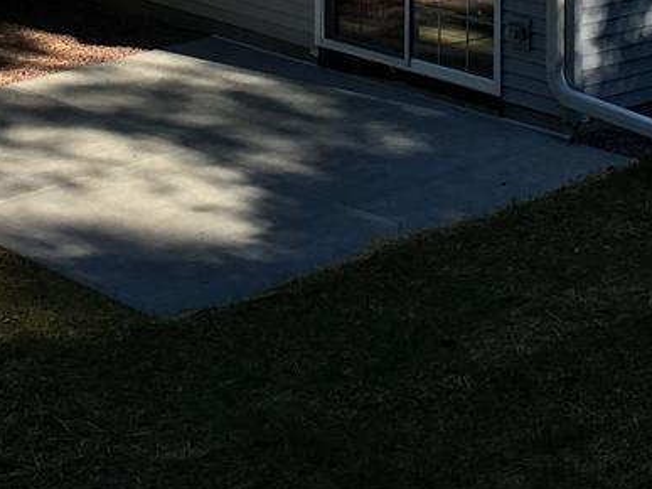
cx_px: 344
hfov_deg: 18.2
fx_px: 2034
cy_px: -400
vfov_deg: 12.5
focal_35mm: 108
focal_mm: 4.15
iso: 25
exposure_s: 1/1012
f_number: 2.2
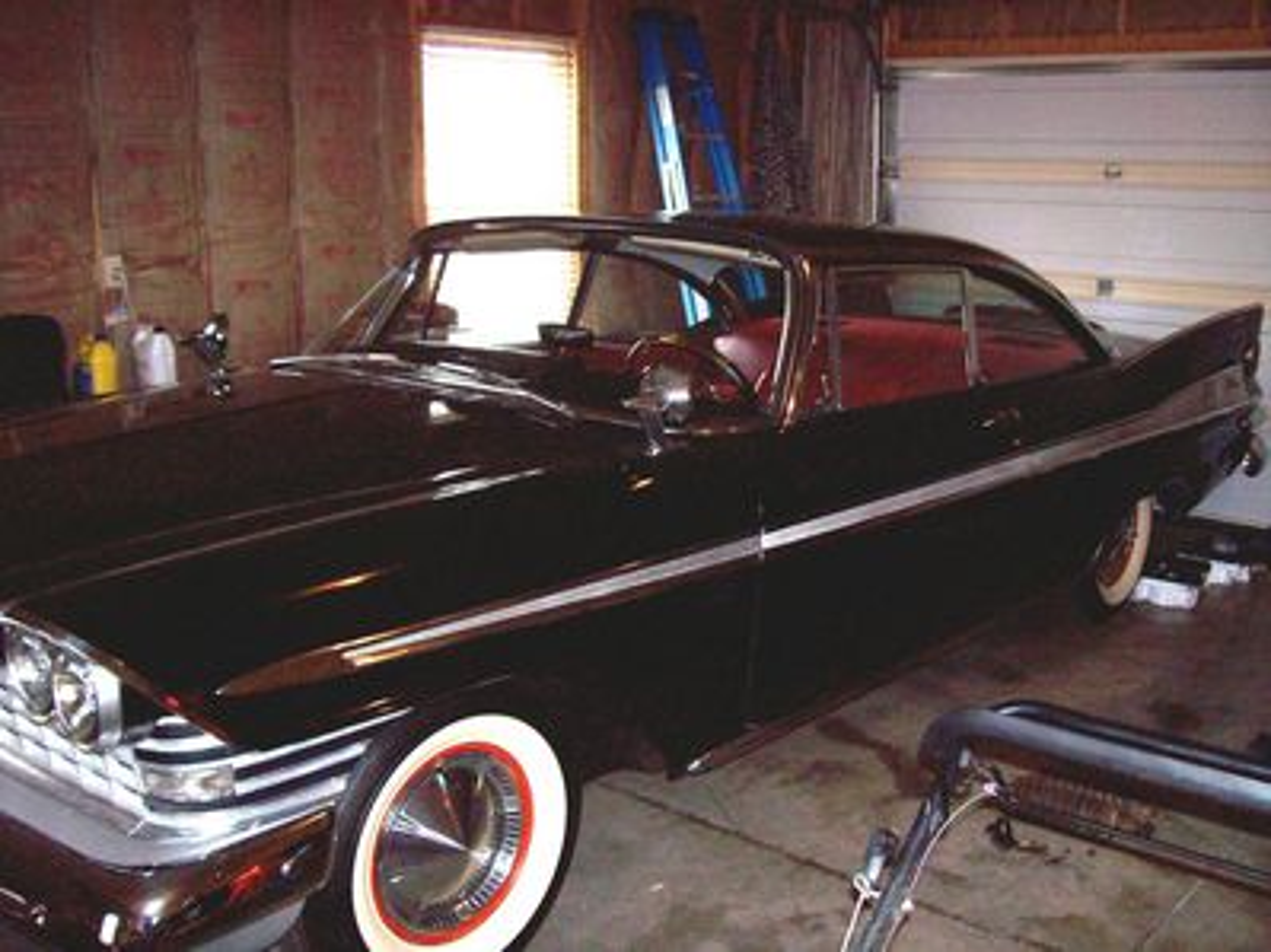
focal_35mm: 36
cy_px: 476
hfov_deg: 51.4
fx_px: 1321
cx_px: 636
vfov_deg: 39.6
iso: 80
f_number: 2.7
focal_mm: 6
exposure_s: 1/64
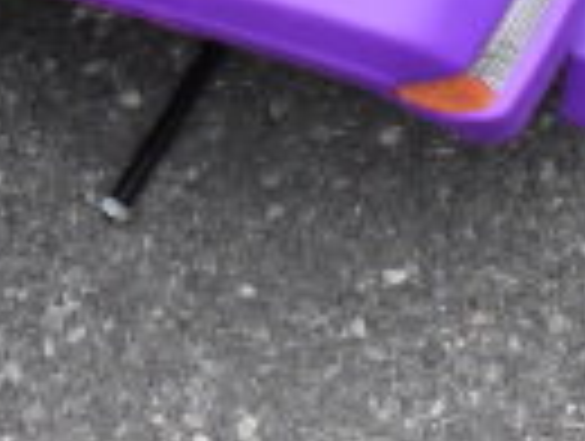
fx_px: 2286
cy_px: -470
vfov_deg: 10.1
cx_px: -212
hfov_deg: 13.9
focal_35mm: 135
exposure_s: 1/800
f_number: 16
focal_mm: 20
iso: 6400
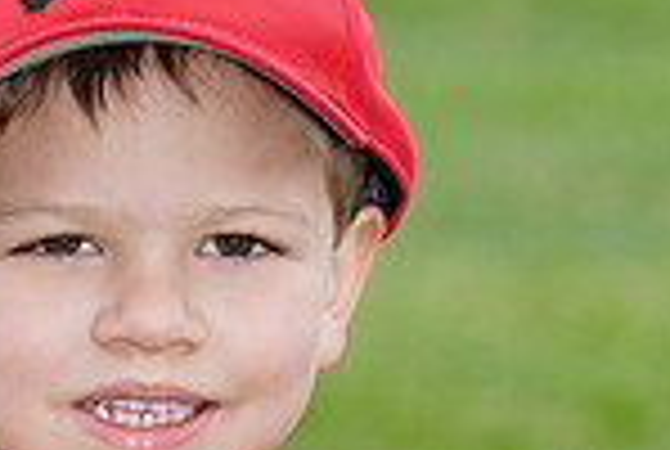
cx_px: 130
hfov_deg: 2.7
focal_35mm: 776
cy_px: 524
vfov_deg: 1.8
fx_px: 14471
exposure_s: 1/250
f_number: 9
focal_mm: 200
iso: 200
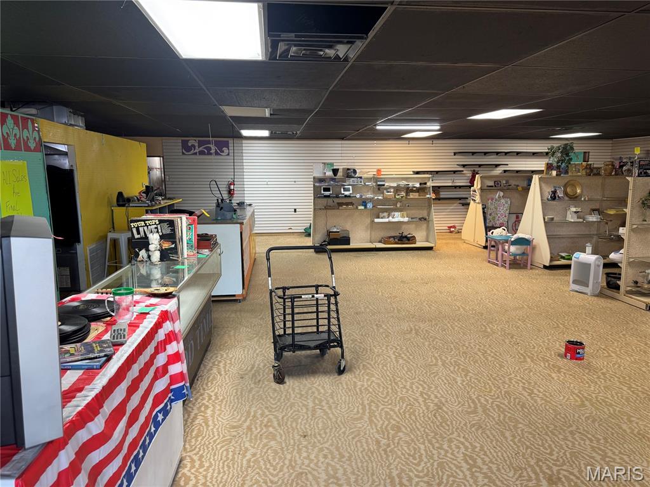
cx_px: 325
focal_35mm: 24
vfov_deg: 56.8
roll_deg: +0.1
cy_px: 244
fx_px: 451
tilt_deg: -9.7
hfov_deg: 71.6
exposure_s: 1/60
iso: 160
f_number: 1.78
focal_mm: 6.76
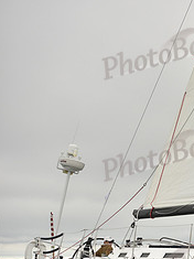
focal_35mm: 166
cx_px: 315
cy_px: 195
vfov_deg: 11.9
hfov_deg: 8.7
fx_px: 1242
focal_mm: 70
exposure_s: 1/1000
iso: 320
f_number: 5
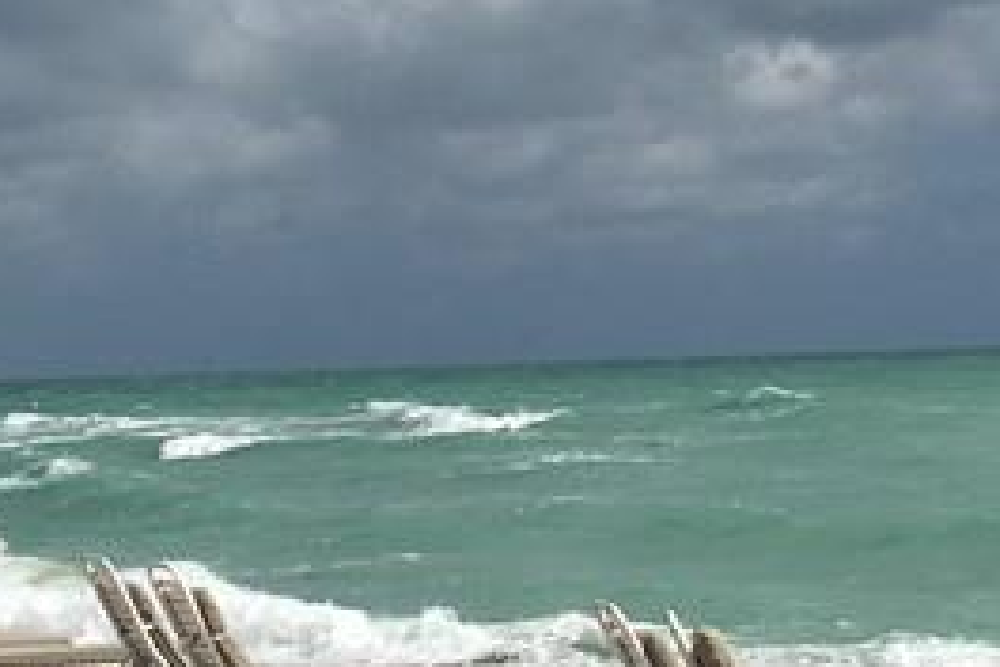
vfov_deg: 11.7
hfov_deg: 17.3
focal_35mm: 117
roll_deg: +0.9
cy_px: 265
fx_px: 3250
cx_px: 826
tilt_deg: +3.5
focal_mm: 4.15
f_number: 2.2
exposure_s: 1/5495
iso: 25
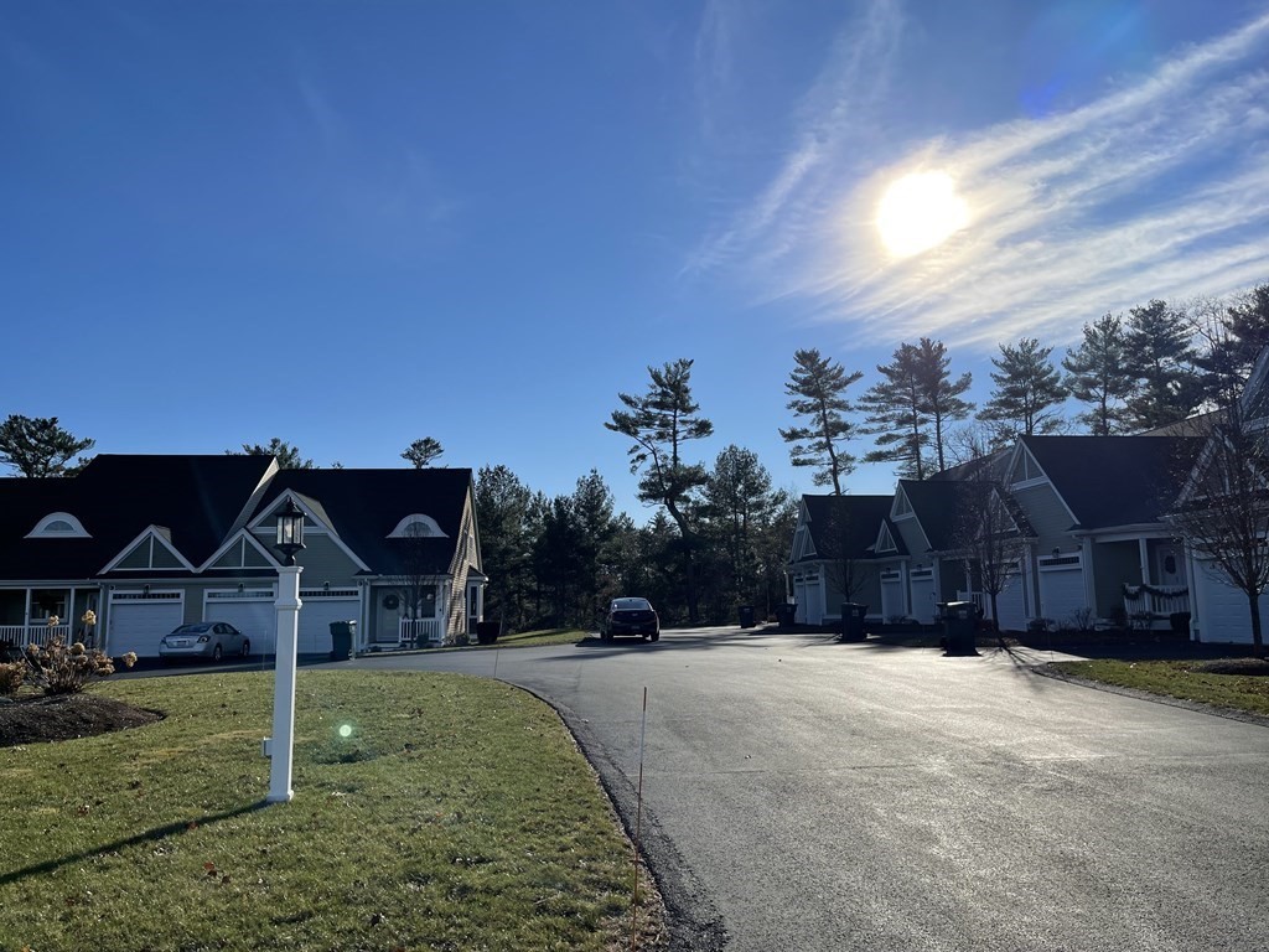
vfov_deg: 53.1
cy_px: 476
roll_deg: +0.0
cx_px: 634
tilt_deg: +7.5
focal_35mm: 26
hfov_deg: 67.3
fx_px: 953
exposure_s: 1/8547
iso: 32
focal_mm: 5.1
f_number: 1.6
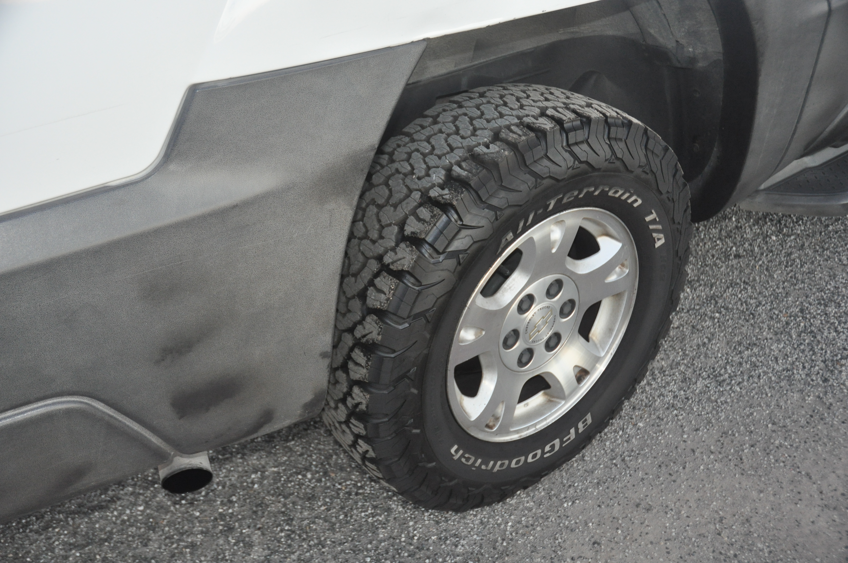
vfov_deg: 35.4
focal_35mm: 38
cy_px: 282
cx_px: 424
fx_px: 882
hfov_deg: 51.3
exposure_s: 1/60
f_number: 3.8
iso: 800
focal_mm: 25
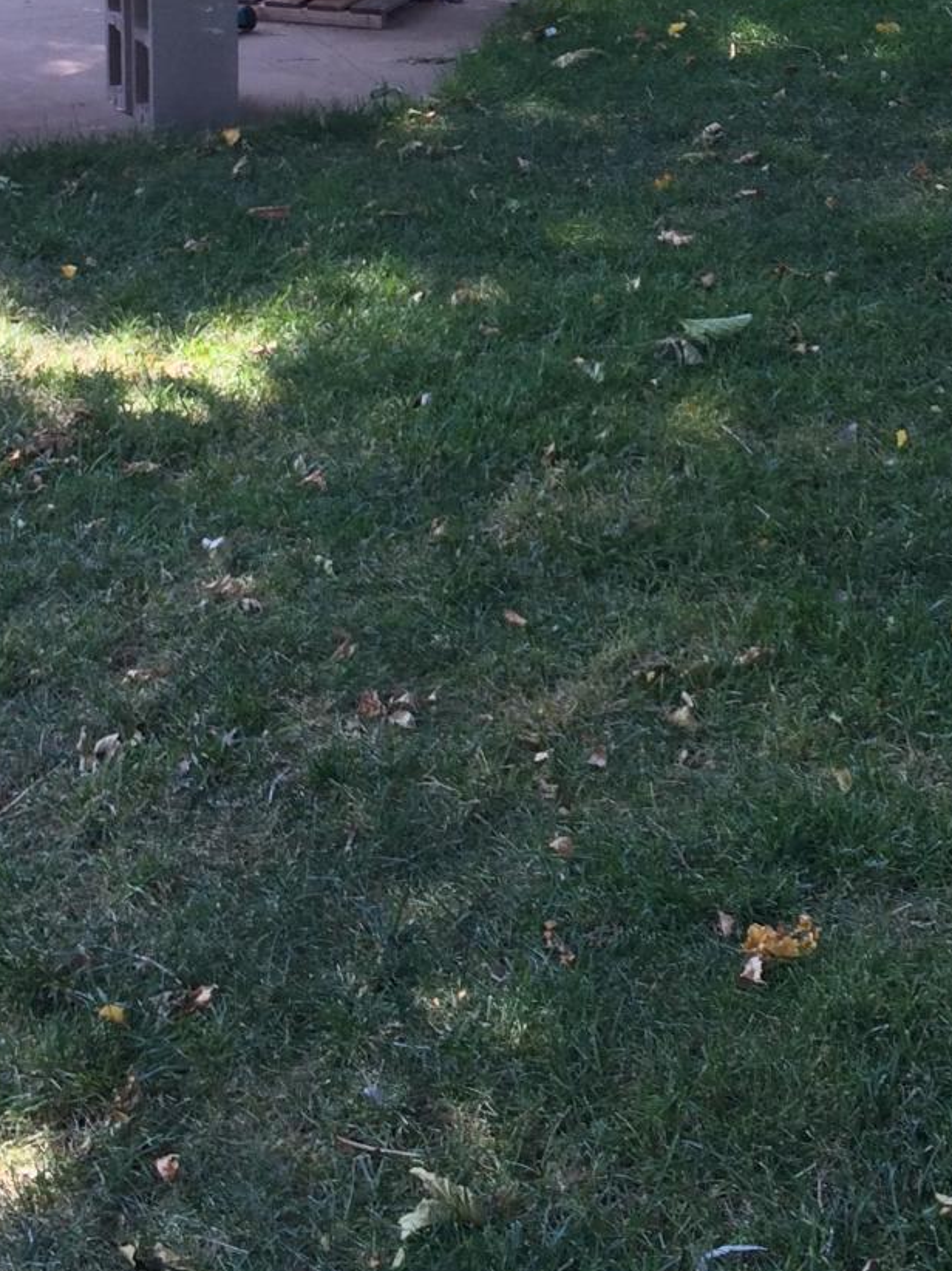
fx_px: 2678
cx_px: 725
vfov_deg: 25.2
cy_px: -54
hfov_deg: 20.0
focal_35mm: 73
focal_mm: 4.12
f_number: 2.2
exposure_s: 1/129
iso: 32
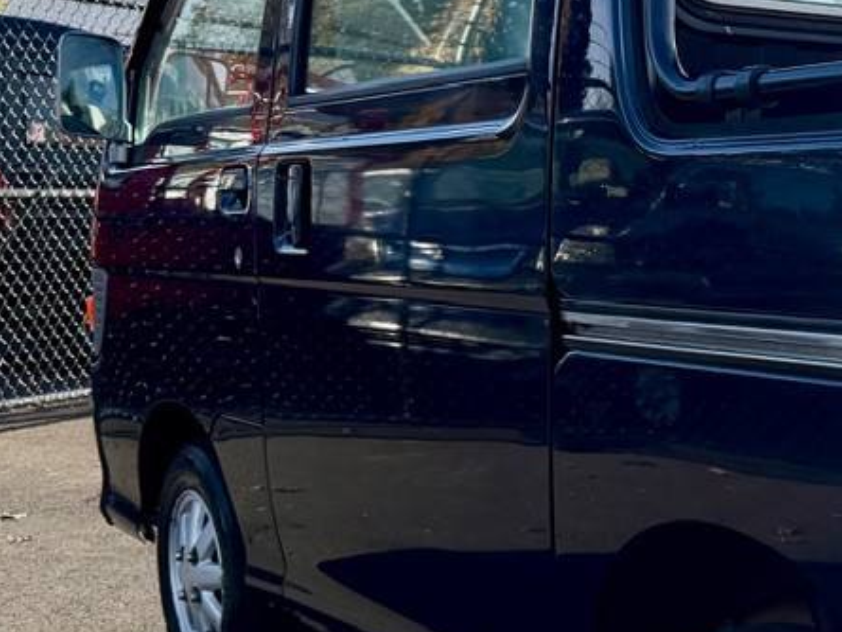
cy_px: 350
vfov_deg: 21.3
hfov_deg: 25.8
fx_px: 1679
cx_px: 948
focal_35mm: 69
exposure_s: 1/3021
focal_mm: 6.76
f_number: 1.78
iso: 100
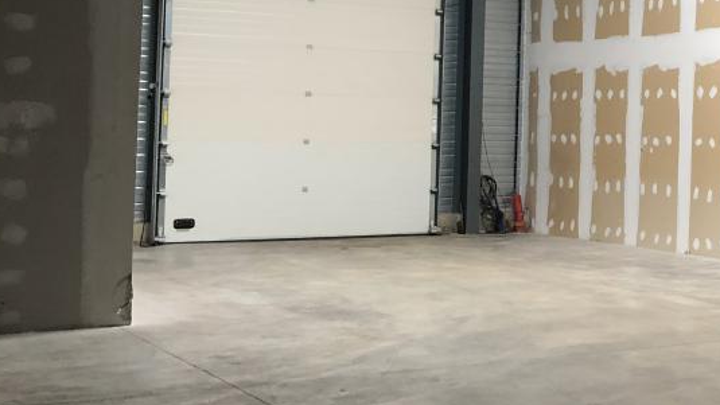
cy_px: 77
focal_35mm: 73
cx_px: 779
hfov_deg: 26.8
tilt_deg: +3.3
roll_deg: -2.1
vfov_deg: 16.4
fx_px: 1394
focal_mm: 3.99
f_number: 1.8
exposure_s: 1/20
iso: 40
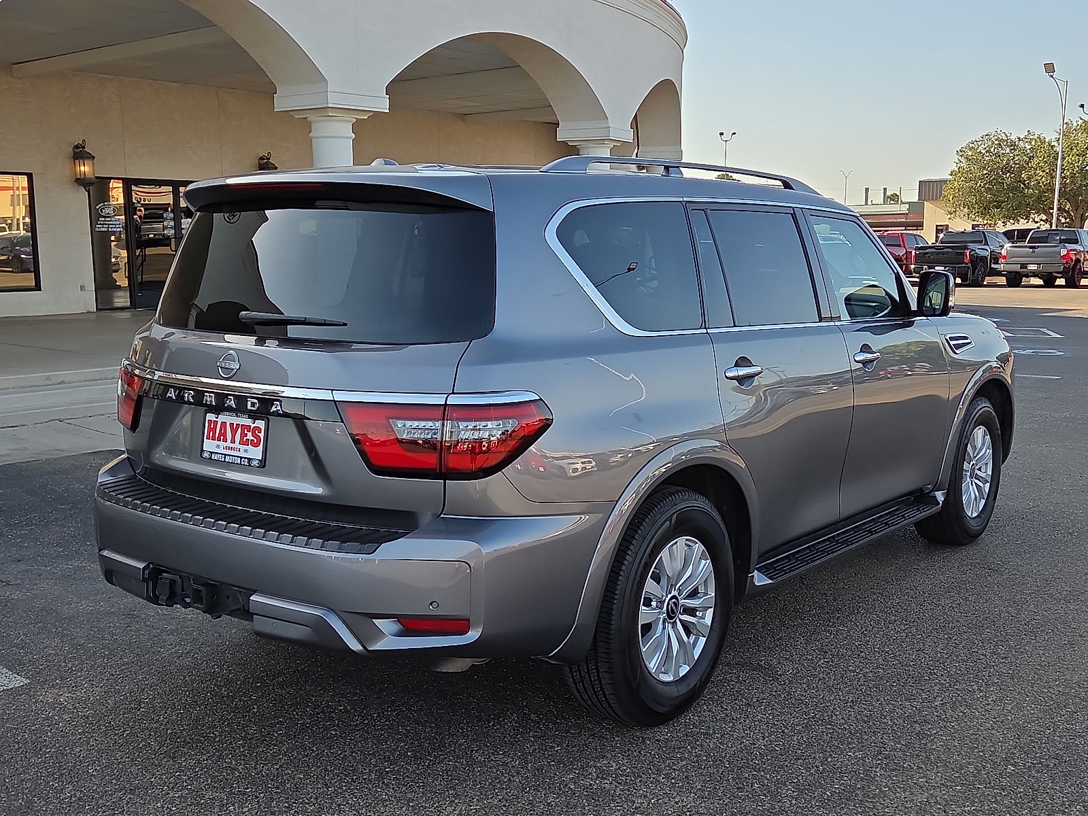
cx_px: 544
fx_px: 1163
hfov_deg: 50.1
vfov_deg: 38.7
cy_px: 408
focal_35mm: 37
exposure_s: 1/714
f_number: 1.8
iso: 25
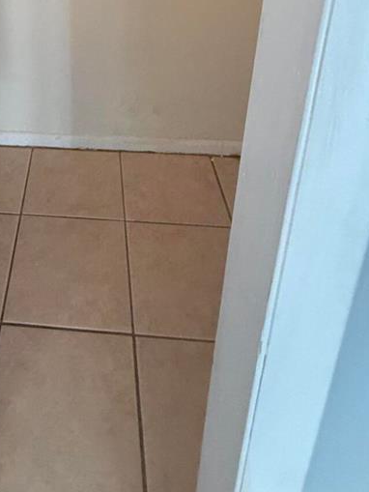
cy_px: -42
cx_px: 49
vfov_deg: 43.6
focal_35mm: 33
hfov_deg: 40.3
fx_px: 469
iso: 400
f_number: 2.2
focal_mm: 2.22
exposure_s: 1/60
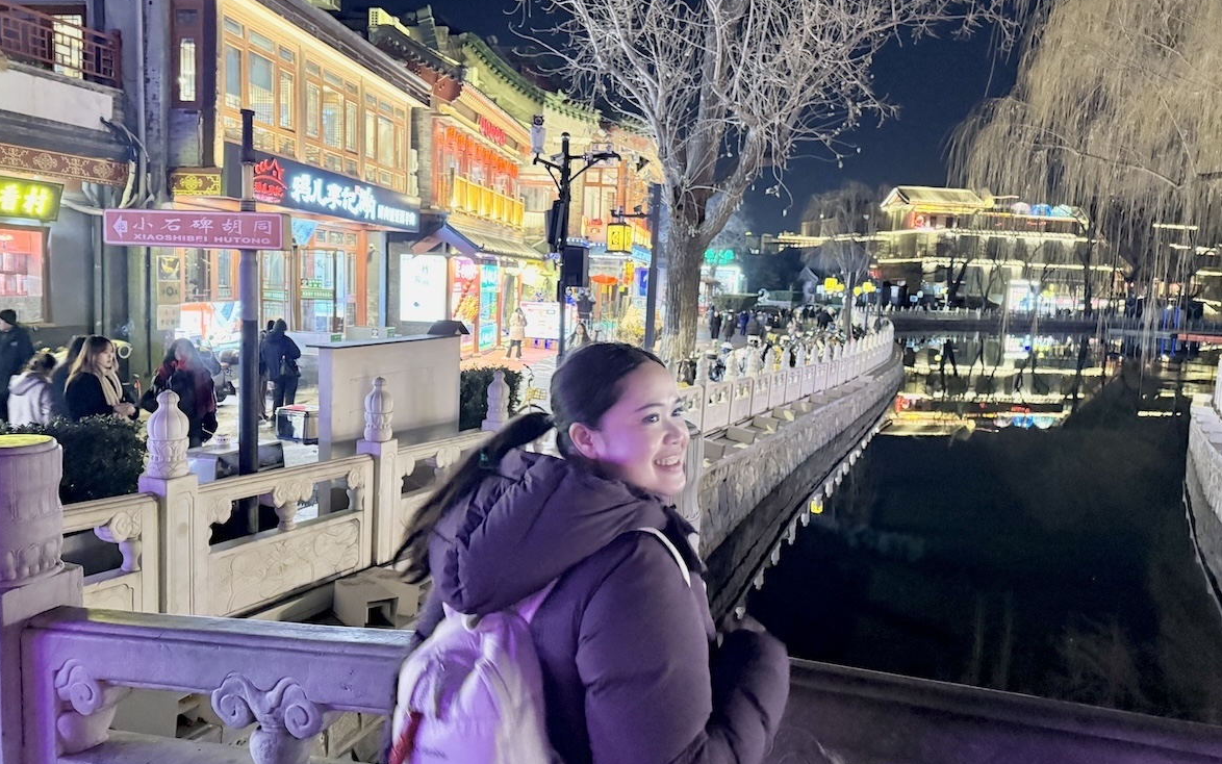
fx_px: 866
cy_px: 361
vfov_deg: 47.6
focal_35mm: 26
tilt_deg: -5.3
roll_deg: -1.5
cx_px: 602
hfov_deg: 70.4
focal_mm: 6.76
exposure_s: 1/33
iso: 800
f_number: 1.78
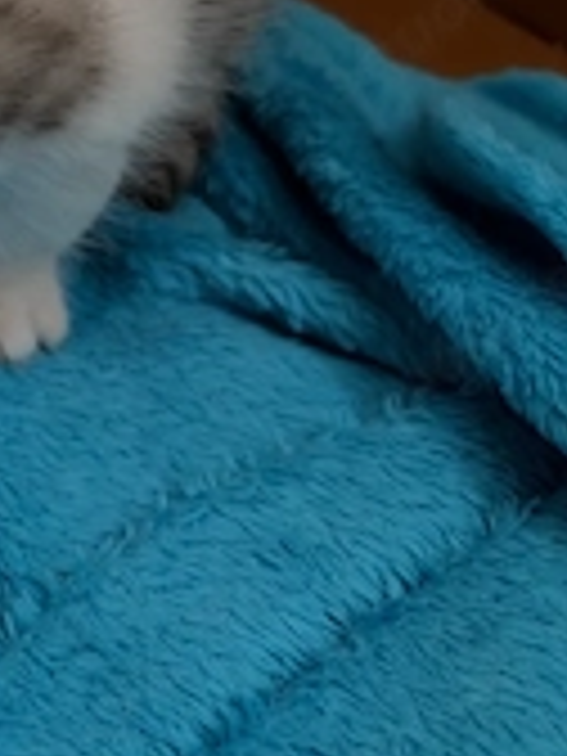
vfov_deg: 29.5
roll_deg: -8.5
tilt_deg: -28.9
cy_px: 32
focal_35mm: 62
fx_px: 1354
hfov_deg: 22.0
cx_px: -104
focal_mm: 5.96
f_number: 1.6
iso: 400
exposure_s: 1/17
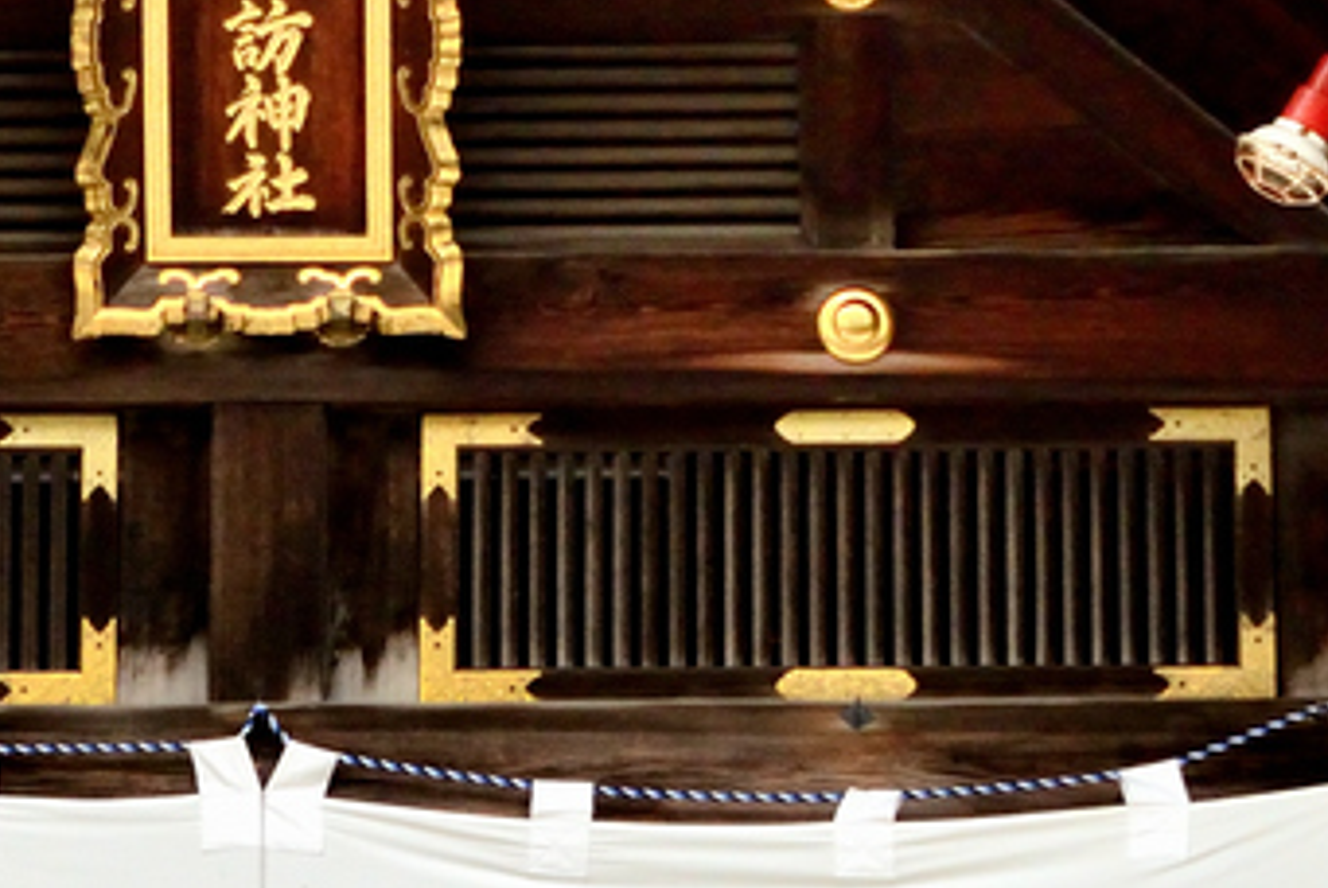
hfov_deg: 8.0
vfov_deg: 5.3
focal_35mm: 258
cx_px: 265
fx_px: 9525
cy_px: 362
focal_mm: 44
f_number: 5.6
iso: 1600
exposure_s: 1/500
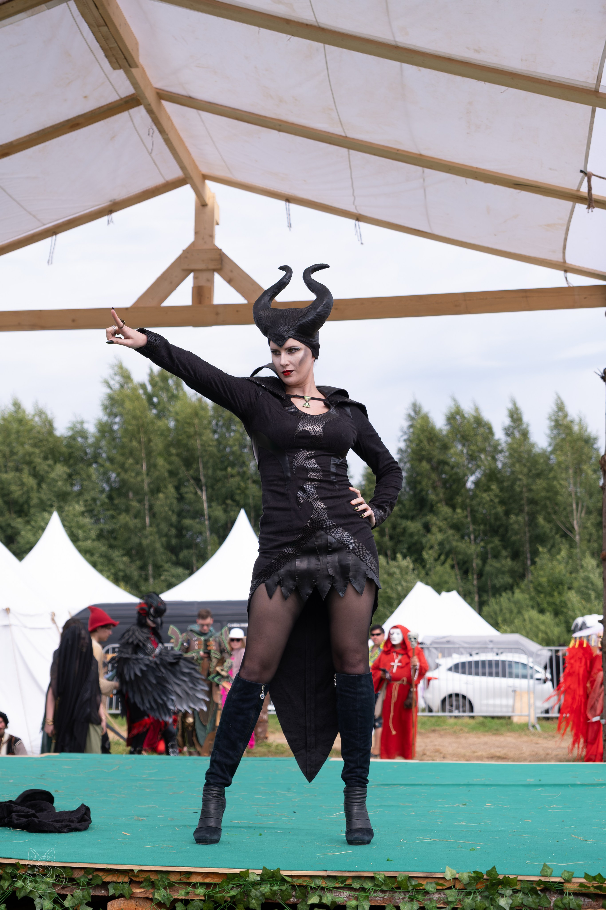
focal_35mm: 60
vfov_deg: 33.4
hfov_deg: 22.6
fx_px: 1515
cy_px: 455
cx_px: 303
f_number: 3.6
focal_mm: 40.1
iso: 250
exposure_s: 1/1600
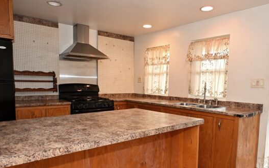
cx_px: 147
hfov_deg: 66.3
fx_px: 205
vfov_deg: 44.3
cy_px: 104
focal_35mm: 28
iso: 1000
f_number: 4
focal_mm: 12
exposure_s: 1/60
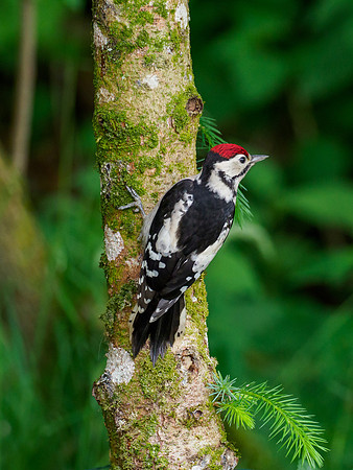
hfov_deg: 1.6
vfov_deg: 2.1
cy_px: 222
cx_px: 265
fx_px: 12641
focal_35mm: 931
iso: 1000
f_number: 4
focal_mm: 300
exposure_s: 1/320
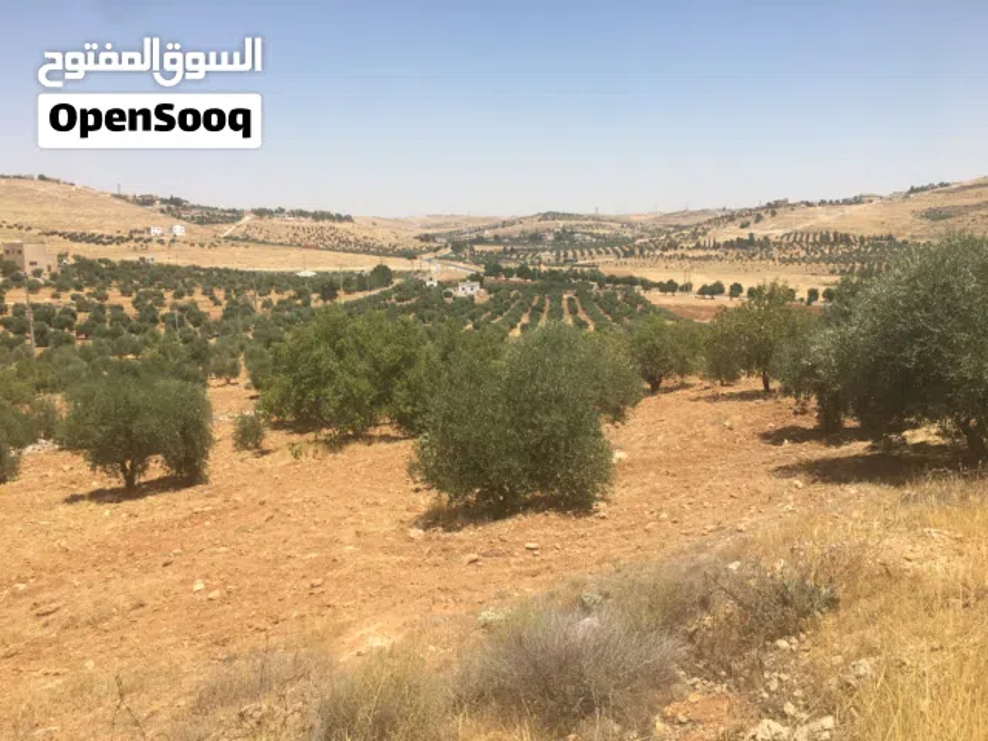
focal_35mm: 29
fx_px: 828
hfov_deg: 61.7
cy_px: 370
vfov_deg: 48.2
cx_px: 494
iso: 25
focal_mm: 4.15
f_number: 2.2
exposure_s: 1/1789
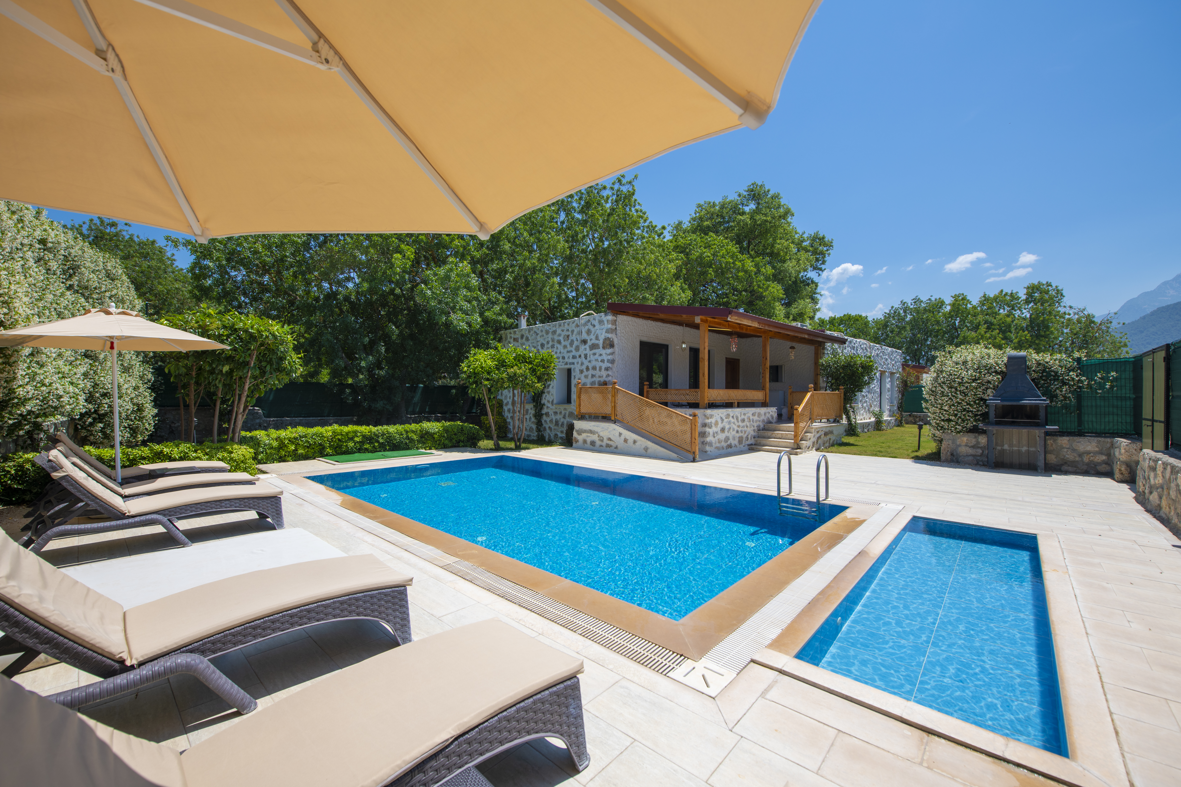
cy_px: 394
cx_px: 590
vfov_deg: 81.2
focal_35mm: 14
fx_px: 459
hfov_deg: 104.3
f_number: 5.6
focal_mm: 14
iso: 100
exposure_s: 1/500
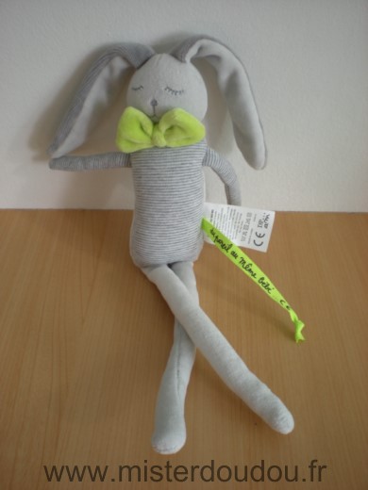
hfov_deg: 37.7
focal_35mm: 38
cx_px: 184
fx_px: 539
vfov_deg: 49.0
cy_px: 245
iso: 64
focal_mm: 6.3
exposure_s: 1/61
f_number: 3.1
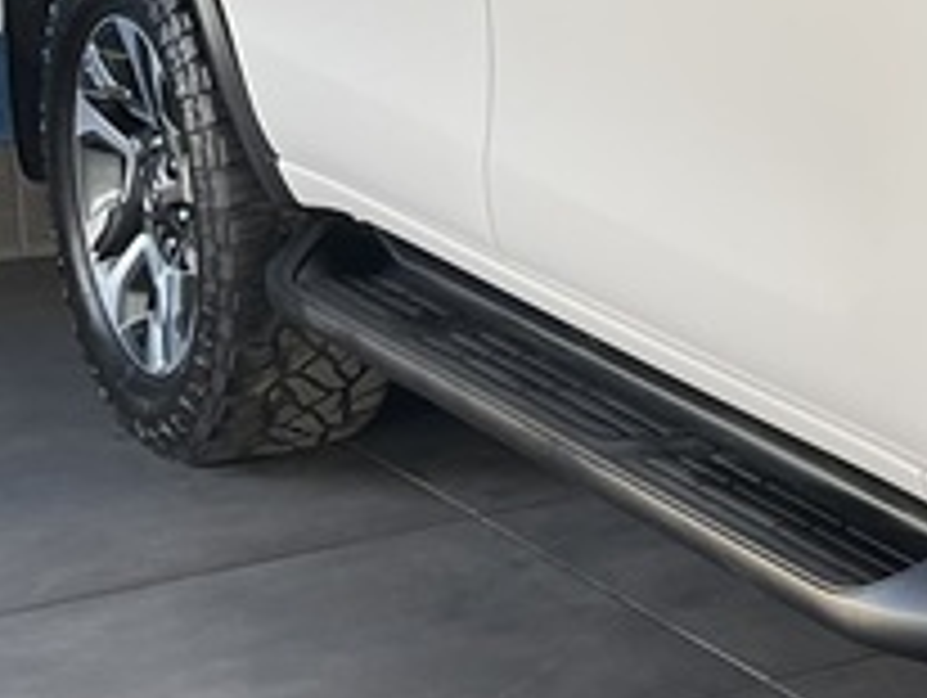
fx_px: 3325
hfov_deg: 13.9
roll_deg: -0.5
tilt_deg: -12.4
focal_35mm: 124
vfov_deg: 11.9
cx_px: 1724
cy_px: 135
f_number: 1.6
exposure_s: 1/121
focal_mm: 5.1
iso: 64
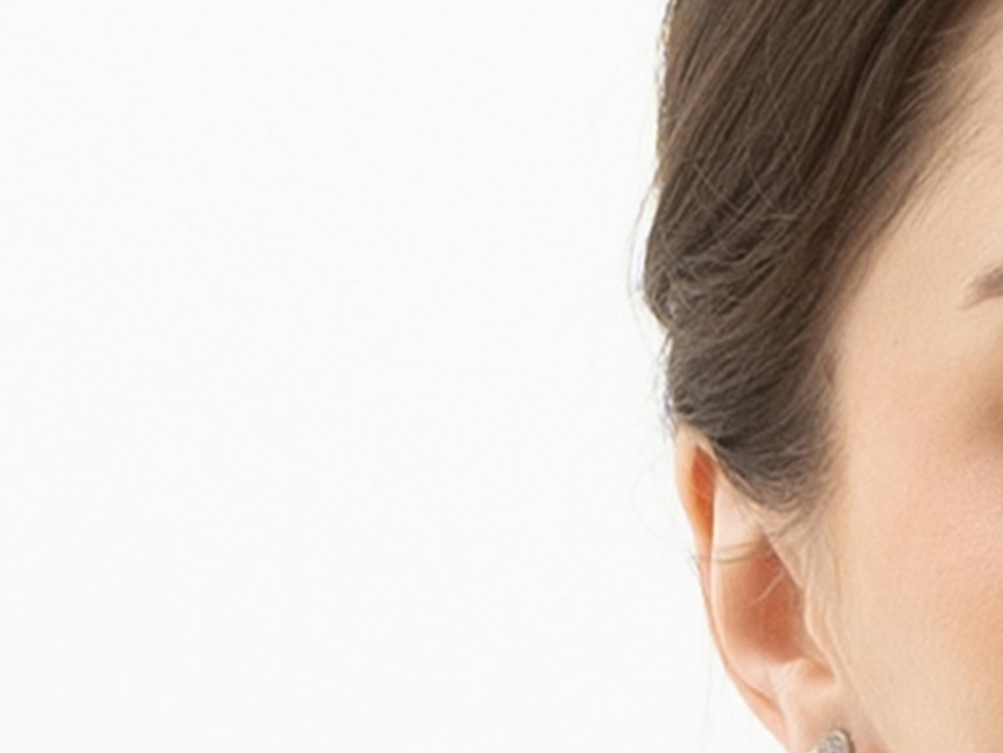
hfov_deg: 4.5
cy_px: 3674
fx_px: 12783
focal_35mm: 441
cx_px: 1384
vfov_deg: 3.2
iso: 100
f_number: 11
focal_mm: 41
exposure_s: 1/160
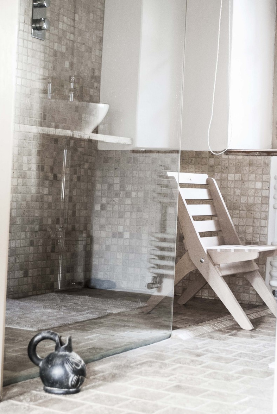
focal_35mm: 70
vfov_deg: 28.8
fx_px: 806
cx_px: 122
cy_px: 201
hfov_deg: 19.5
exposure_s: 1/20
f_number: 5
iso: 400
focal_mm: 36
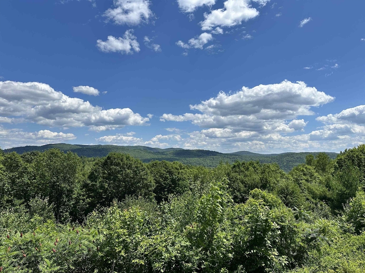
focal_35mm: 24
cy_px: 136
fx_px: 253
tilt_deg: +2.8
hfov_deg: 71.6
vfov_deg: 56.8
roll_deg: -0.6
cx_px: 182
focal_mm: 6.86
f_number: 1.78
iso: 80
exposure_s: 1/7576
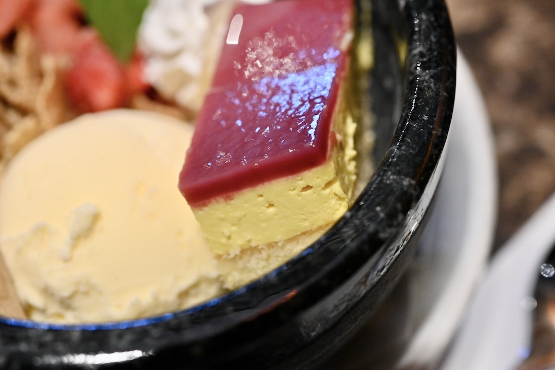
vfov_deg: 22.6
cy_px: 185
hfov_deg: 33.4
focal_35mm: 60
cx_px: 278
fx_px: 925
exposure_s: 1/160
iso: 6400
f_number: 5.6
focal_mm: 60
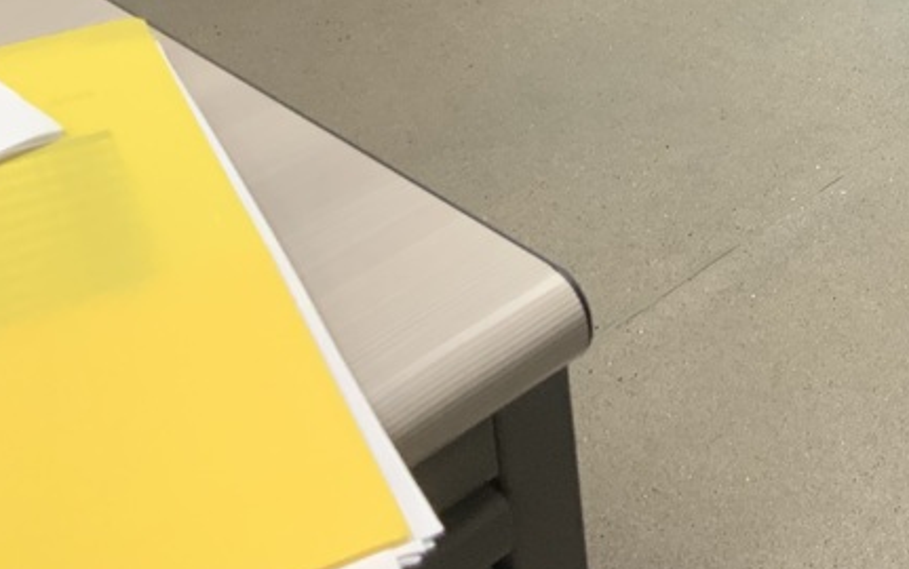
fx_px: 1810
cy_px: -211
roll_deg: +0.7
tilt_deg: -22.5
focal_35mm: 73
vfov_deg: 16.7
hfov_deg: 26.2
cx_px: 985
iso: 125
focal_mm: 3
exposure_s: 1/60
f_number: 1.8
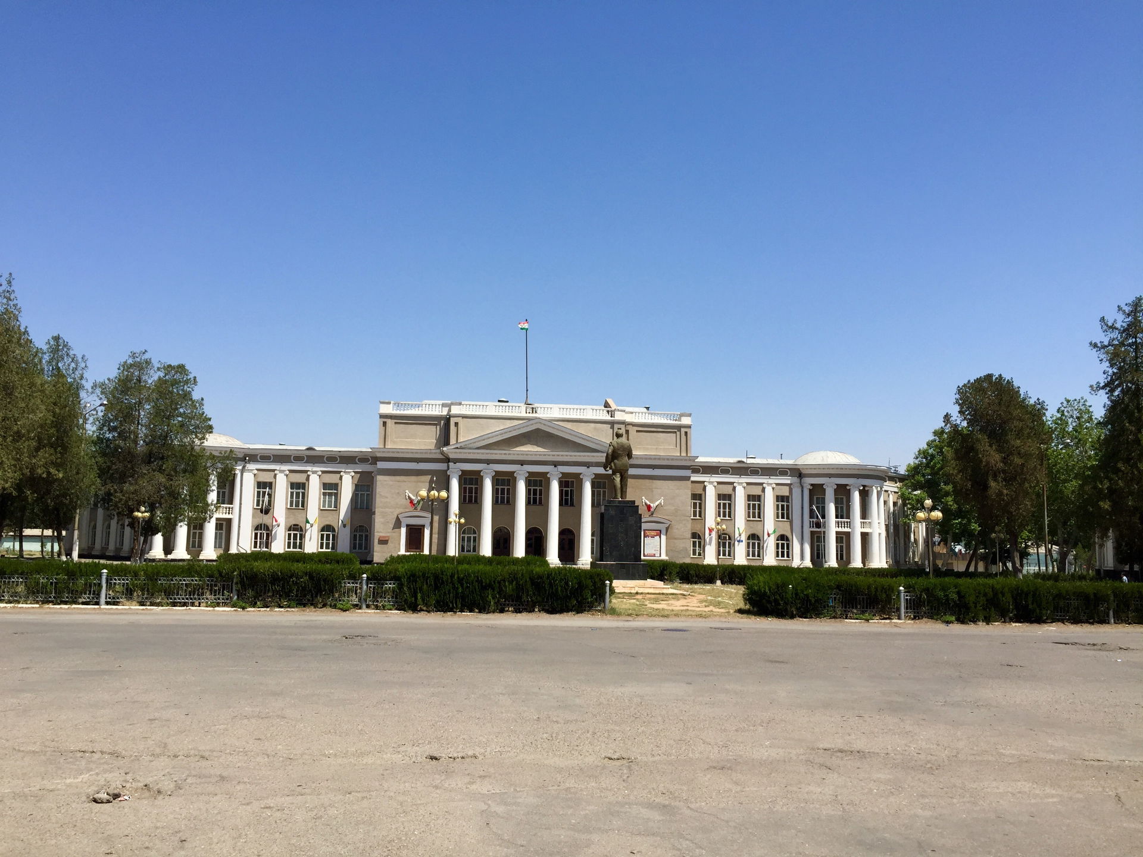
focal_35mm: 29
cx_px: 572
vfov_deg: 48.2
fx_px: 958
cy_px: 428
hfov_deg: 61.7
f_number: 2.2
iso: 32
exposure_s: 1/2326
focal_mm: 4.15
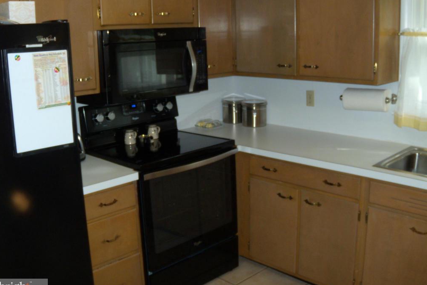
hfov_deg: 50.7
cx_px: 212
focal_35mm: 38
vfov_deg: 35.1
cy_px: 133
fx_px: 451
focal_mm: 6.4
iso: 125
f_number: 3.6
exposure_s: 1/30
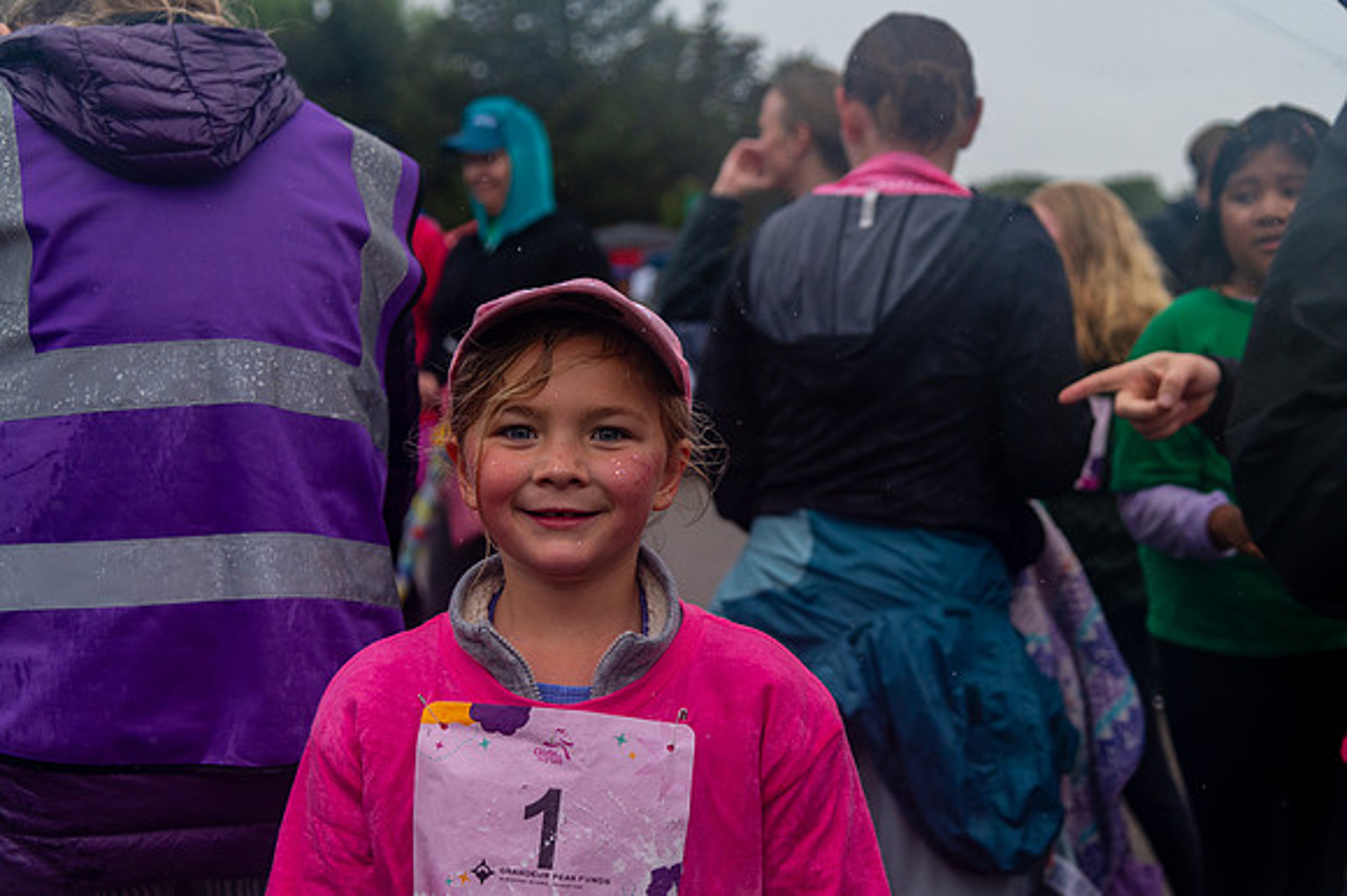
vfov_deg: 27.0
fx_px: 1870
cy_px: 448
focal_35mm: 50
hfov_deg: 39.6
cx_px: 674
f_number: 4
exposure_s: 1/3200
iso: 1600
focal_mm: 50
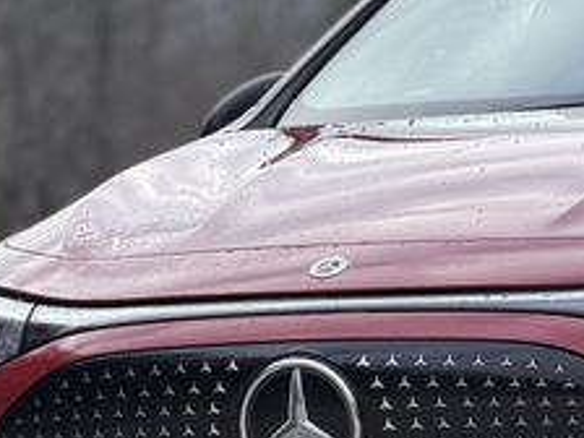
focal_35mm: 329
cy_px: 425
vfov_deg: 4.5
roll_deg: +4.3
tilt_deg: -0.6
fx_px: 5550
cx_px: 759
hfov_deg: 6.0
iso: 50
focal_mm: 16.89
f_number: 2.8
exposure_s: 1/288
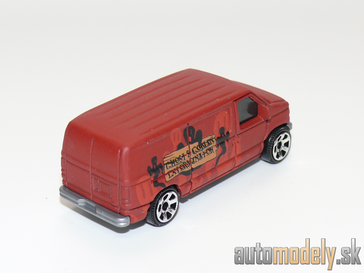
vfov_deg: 15.2
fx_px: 1020
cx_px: 182
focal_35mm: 97
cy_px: 136
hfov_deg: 20.2
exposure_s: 1/30
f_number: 4
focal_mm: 13.1
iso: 100
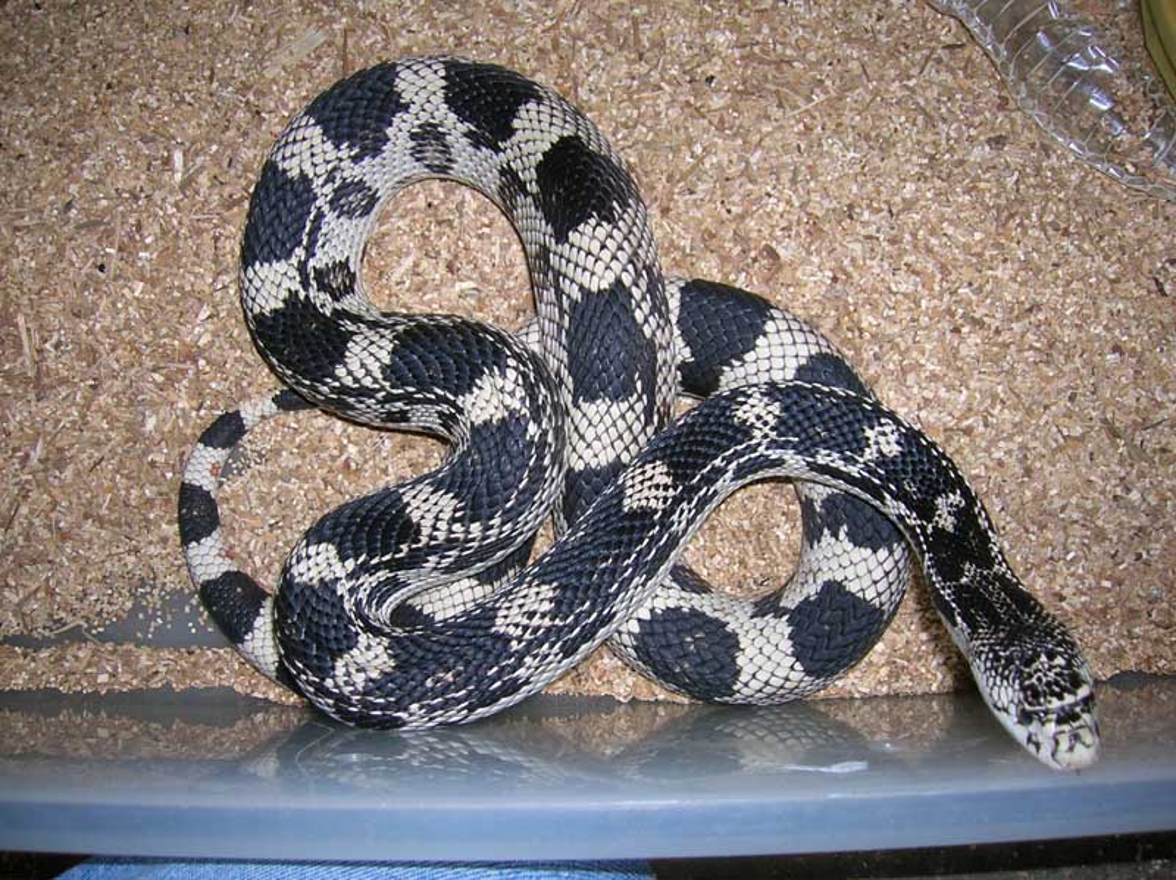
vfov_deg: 41.8
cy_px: 440
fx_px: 1154
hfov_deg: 54.0
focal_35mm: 34
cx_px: 588
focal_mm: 5.7
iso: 50
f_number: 2.9
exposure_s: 1/60.1
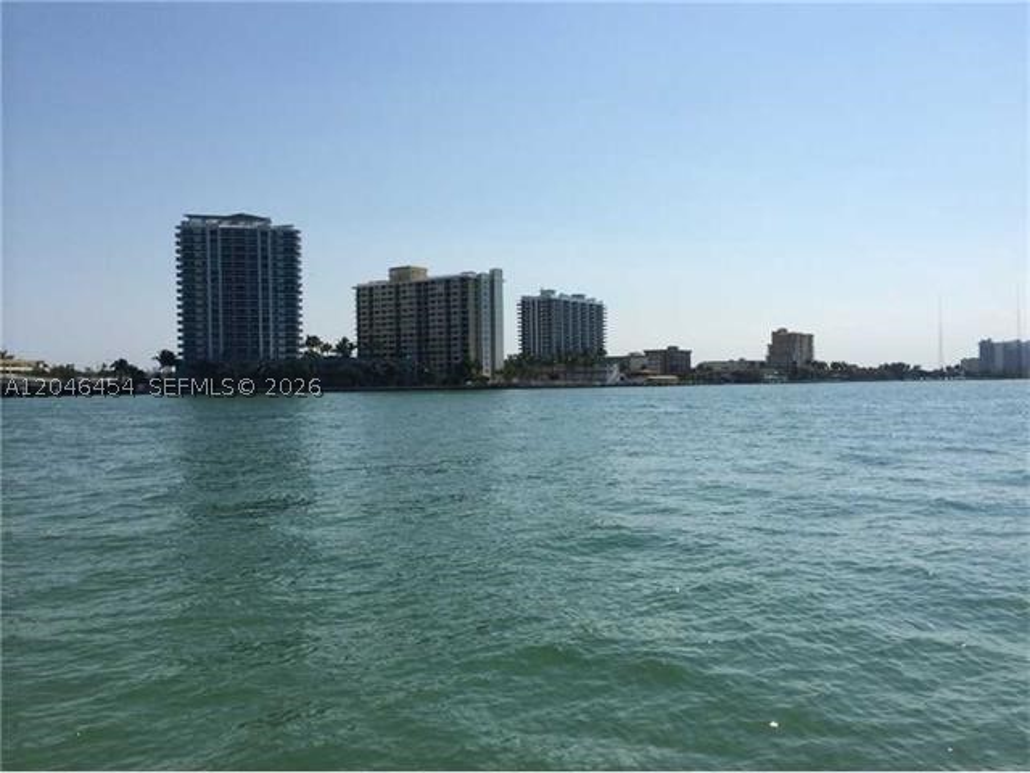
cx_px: 515
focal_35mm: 30
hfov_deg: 60.0
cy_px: 386
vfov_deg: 46.8
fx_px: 893
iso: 40
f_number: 2.2
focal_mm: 4.12
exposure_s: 1/5882
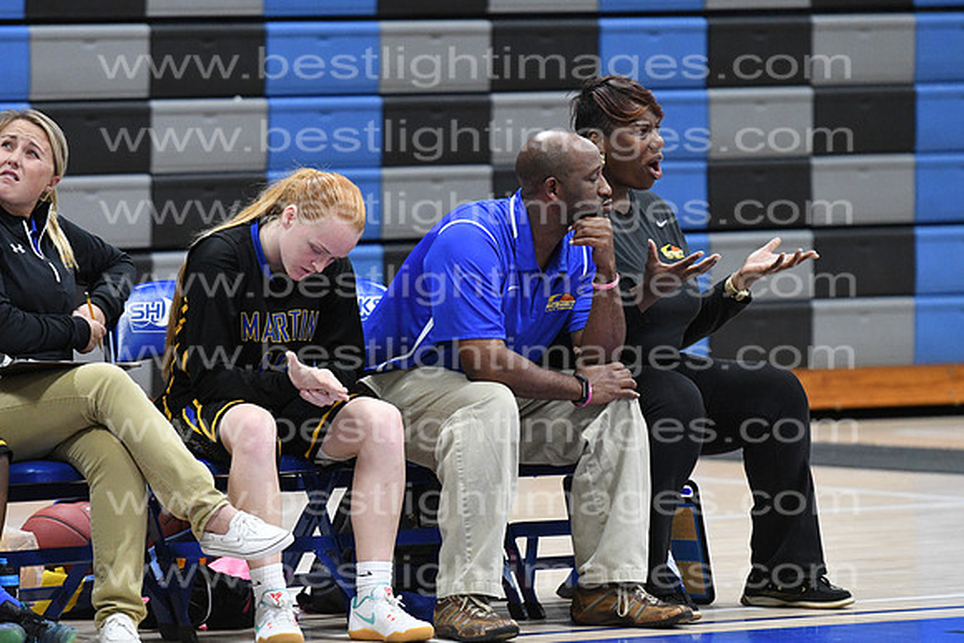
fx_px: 7231
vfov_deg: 5.1
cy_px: 322
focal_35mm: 270
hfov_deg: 7.6
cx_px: 482
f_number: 3.2
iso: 5000
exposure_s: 1/640
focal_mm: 180
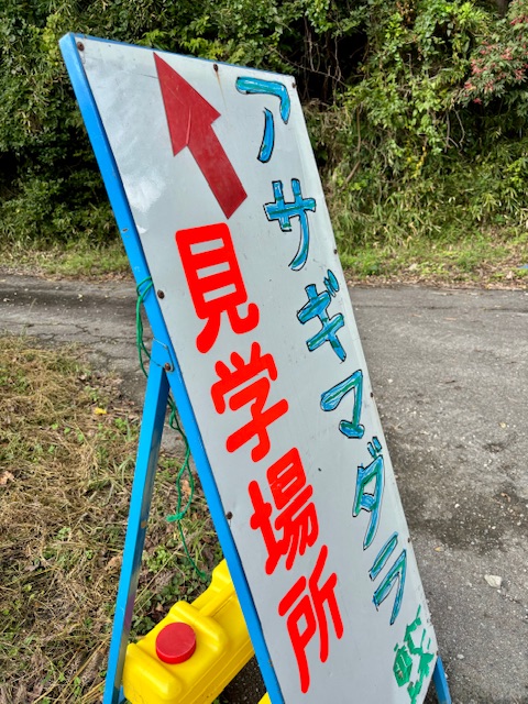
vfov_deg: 67.3
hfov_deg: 53.1
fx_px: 529
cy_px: 352
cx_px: 264
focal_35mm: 26
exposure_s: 1/943
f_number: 1.6
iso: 50
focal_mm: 5.96
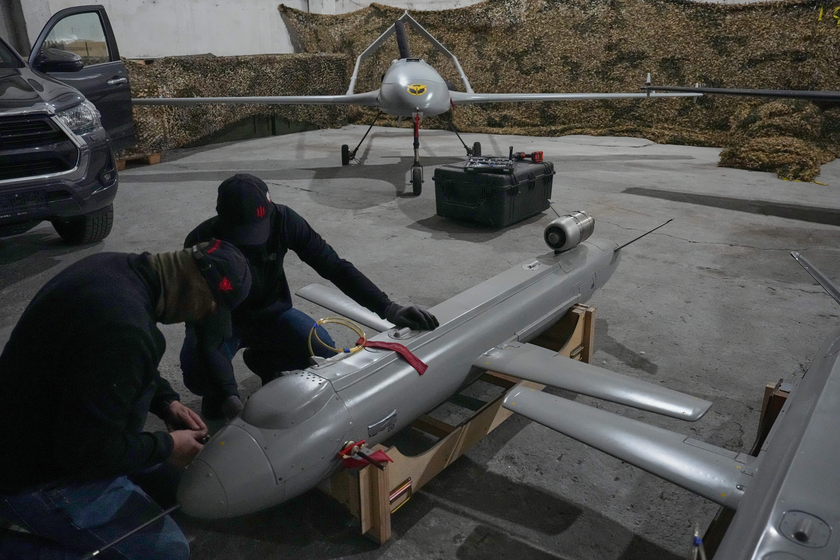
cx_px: 420
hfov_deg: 65.5
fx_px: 653
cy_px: 280
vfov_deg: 46.4
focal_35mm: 28
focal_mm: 28
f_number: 4
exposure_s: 1/160
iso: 12800
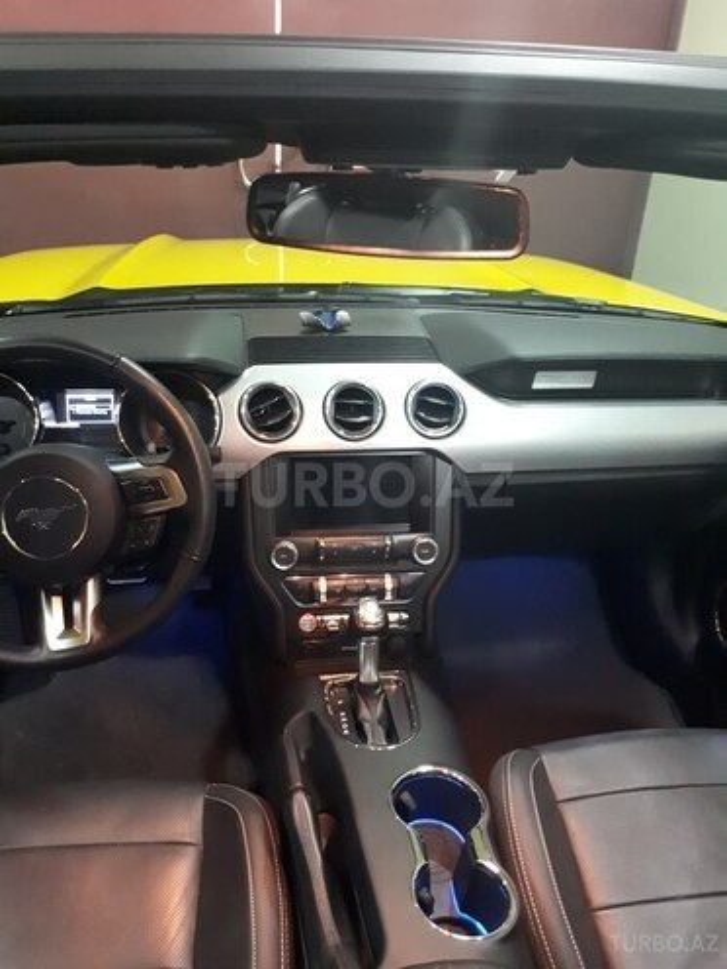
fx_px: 756
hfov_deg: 51.4
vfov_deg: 65.3
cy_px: 484
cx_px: 364
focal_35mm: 27
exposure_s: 1/10
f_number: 1.9
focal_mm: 3.6
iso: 1000
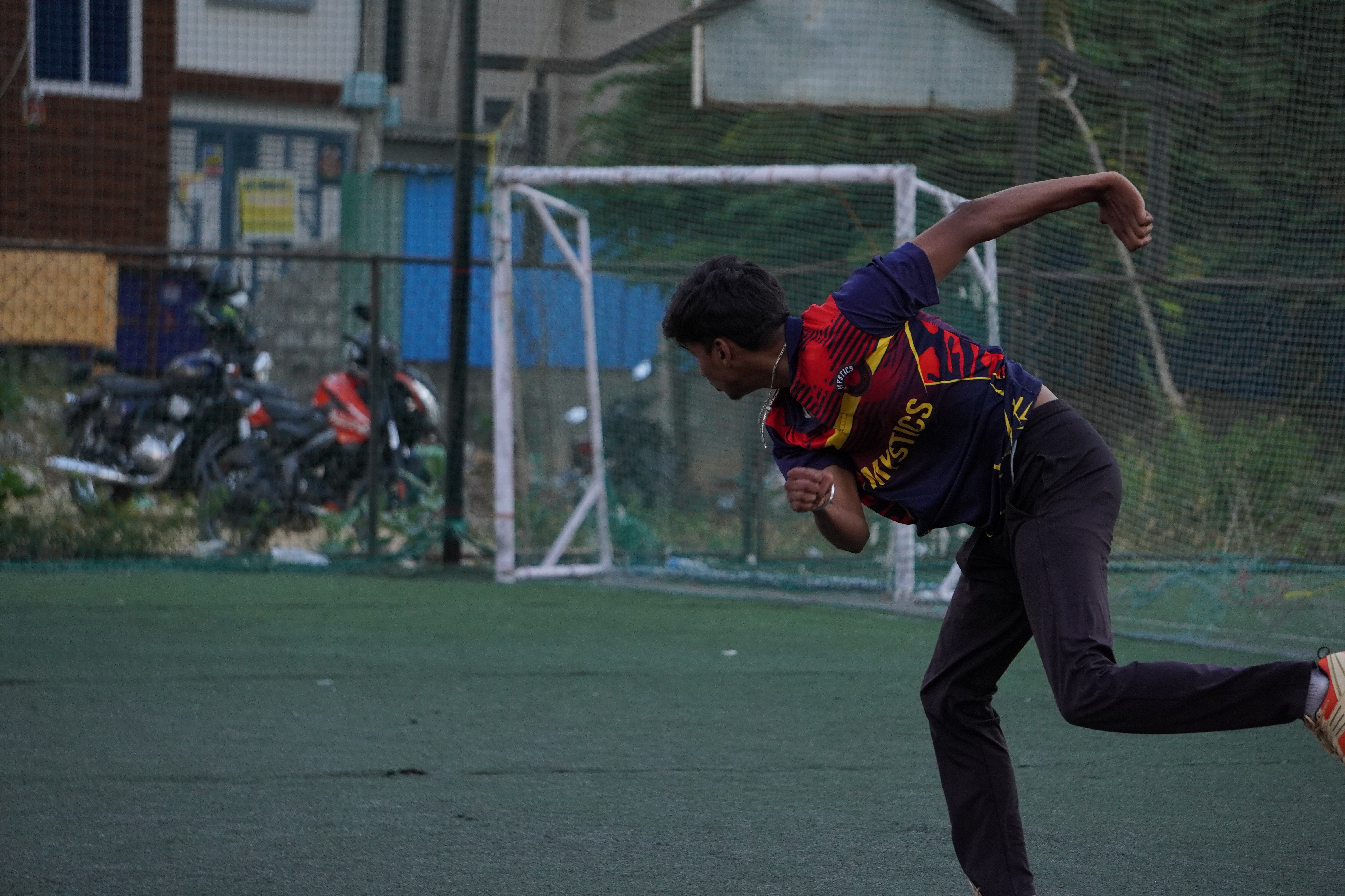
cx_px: 672
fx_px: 6893
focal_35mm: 184
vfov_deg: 7.4
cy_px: 448
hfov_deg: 11.1
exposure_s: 1/1000
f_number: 5.6
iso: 1000
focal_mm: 123
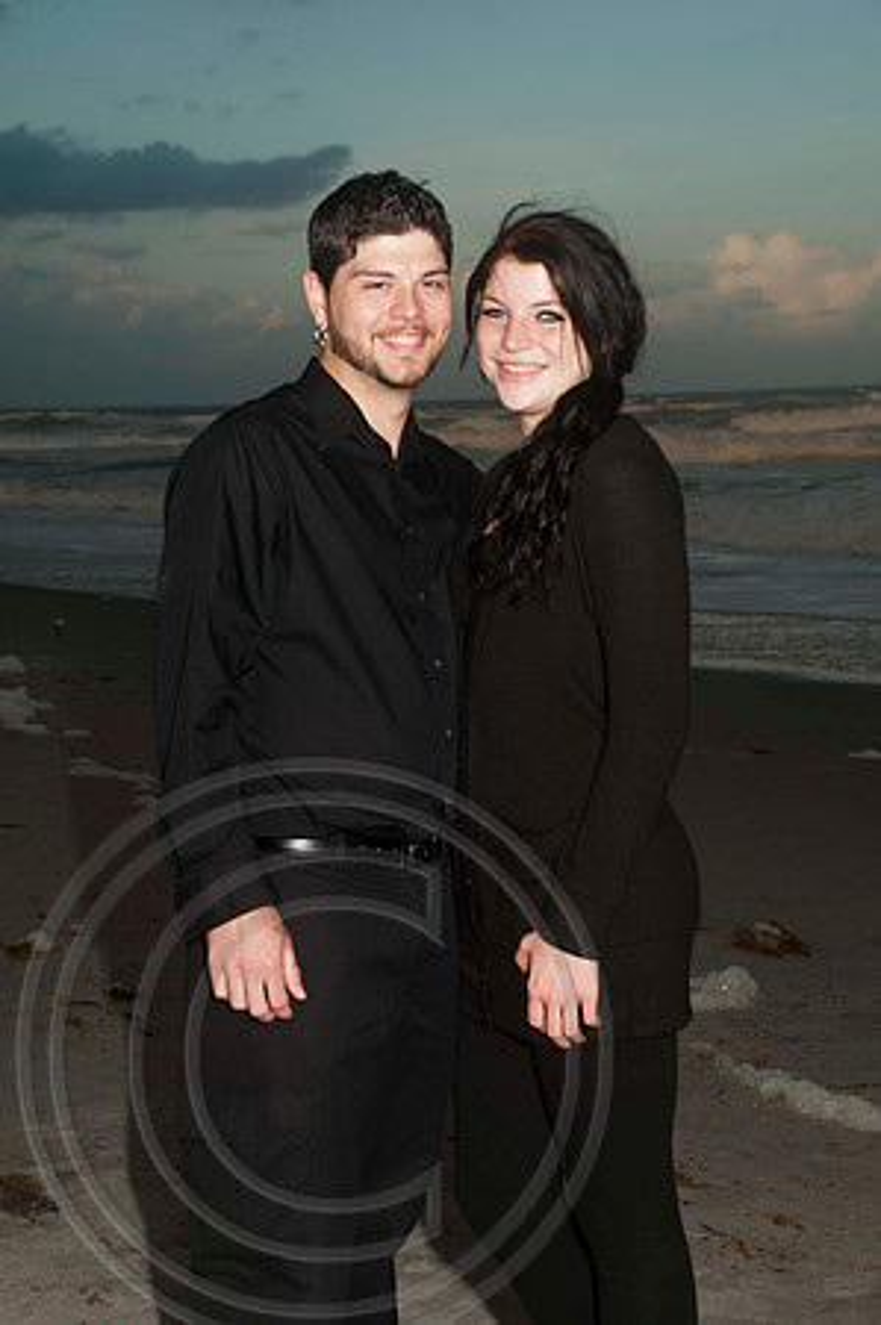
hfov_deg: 20.6
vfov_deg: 30.5
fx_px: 2428
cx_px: 440
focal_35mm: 66
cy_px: 662
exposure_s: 1/160
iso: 100
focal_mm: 44
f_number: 6.3
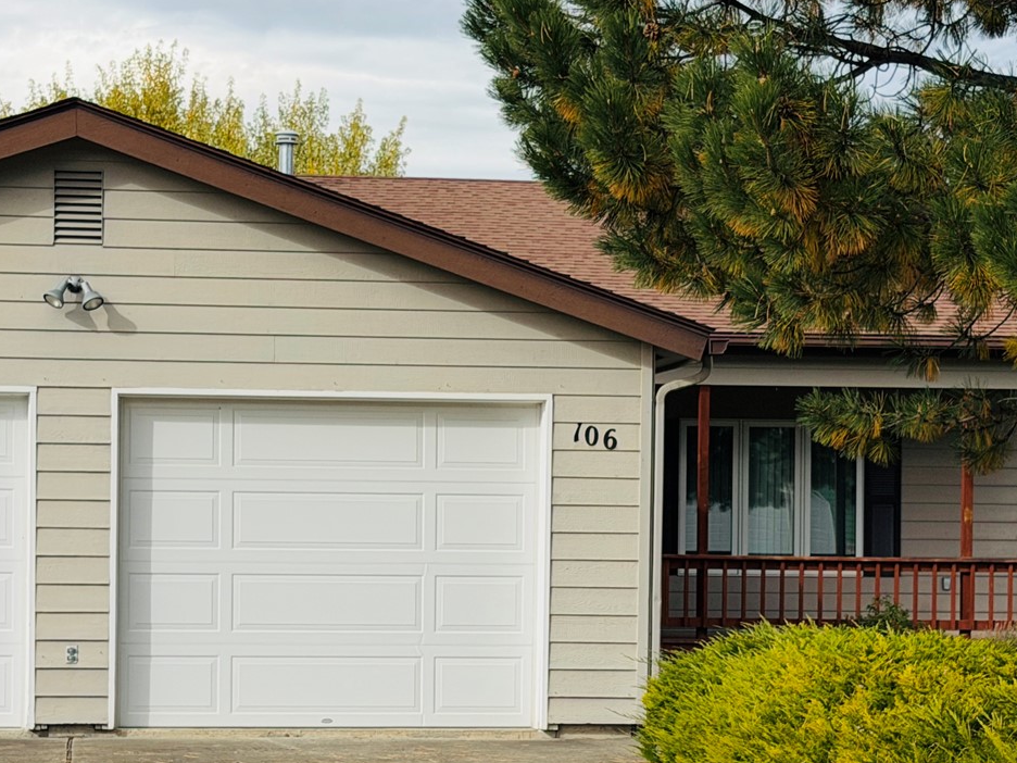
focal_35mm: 105
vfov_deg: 14.0
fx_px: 3085
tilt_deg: -1.2
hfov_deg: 18.7
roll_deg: +0.0
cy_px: 567
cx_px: 512
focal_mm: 6.76
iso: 64
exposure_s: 1/1715
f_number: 1.78
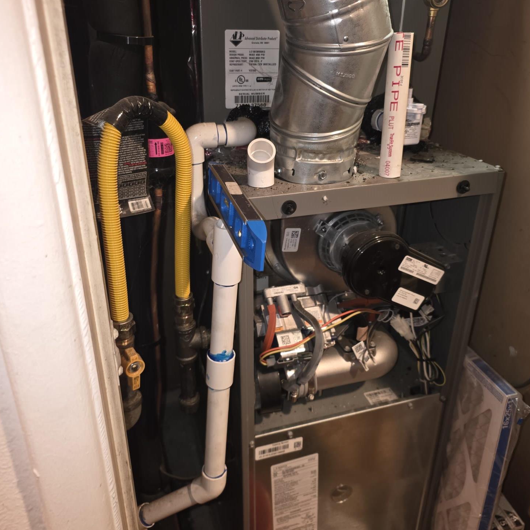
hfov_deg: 57.3
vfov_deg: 57.2
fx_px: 485
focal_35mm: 28
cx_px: 260
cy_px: 246
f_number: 1.7
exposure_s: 1/15
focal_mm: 6.25
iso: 160
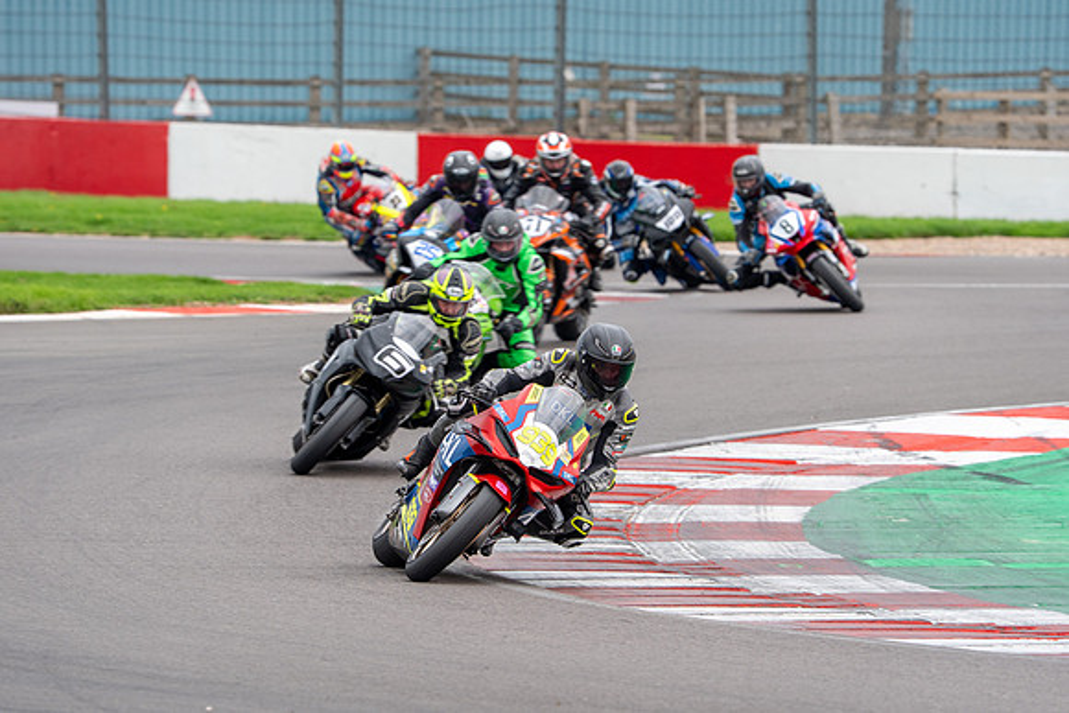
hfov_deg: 5.6
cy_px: 357
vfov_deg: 3.7
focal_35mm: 368
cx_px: 535
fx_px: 10940
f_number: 8
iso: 500
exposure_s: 1/250
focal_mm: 368
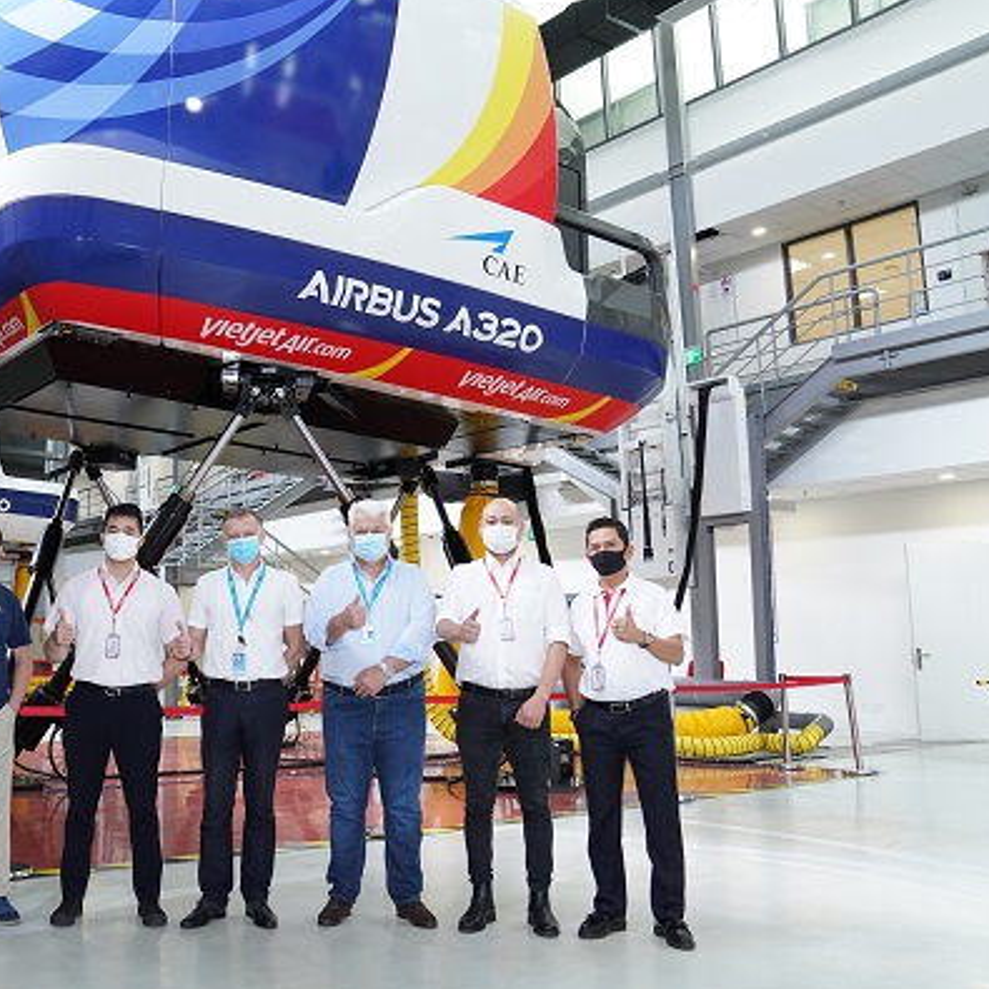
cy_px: 476
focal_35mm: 33
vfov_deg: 49.7
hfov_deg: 47.8
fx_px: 1067
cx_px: 240
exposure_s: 1/100
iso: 1250
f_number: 3.5
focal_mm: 24
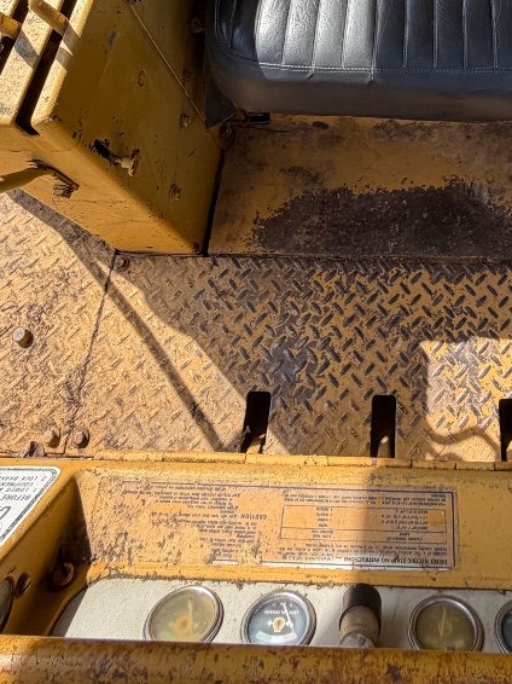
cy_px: -12
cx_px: 403
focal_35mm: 33
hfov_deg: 41.2
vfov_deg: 45.8
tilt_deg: -53.5
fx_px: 651
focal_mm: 2.22
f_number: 2.2
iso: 50
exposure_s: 1/502
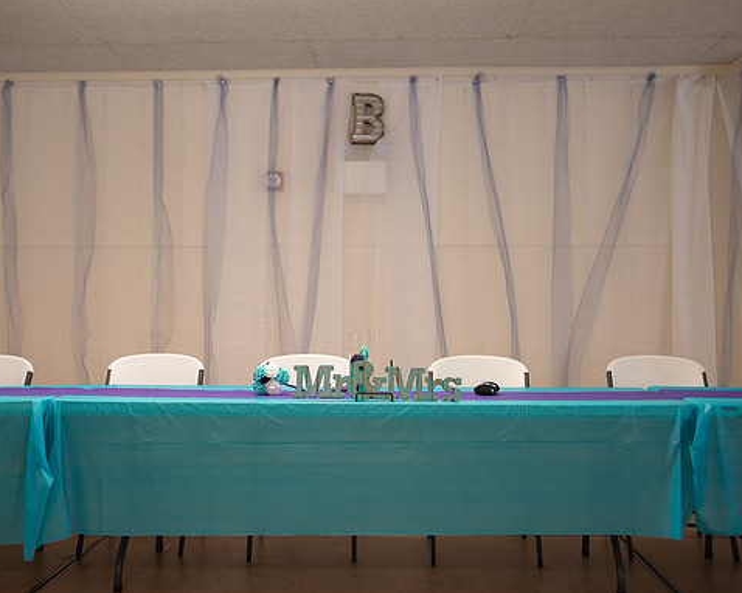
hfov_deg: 44.8
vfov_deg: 36.5
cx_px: 373
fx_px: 900
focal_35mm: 41
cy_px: 294
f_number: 3.5
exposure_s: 1/160
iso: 200
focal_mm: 36
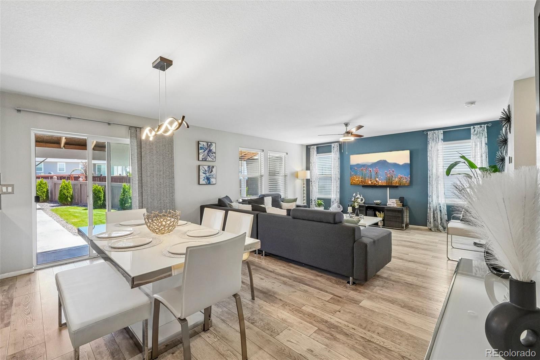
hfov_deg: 100.4
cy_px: 180
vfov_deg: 77.3
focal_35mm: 15
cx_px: 270
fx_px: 225
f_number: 8
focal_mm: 10
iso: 800
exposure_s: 1/20
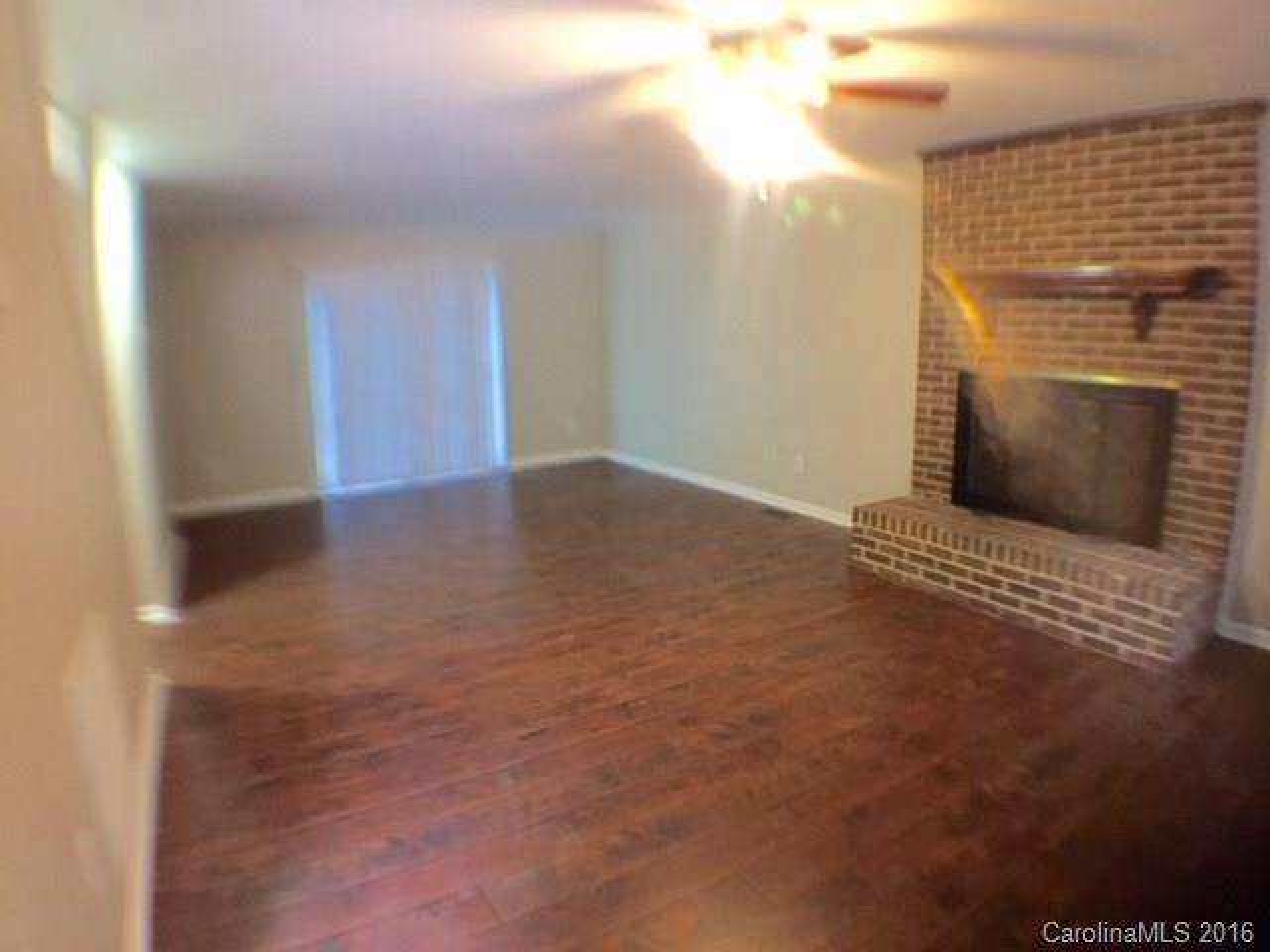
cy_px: 476
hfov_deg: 61.7
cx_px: 635
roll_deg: +0.8
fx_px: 1064
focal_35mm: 29
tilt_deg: -11.8
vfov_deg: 48.2
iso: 250
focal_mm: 4.15
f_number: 2.2
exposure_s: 1/15
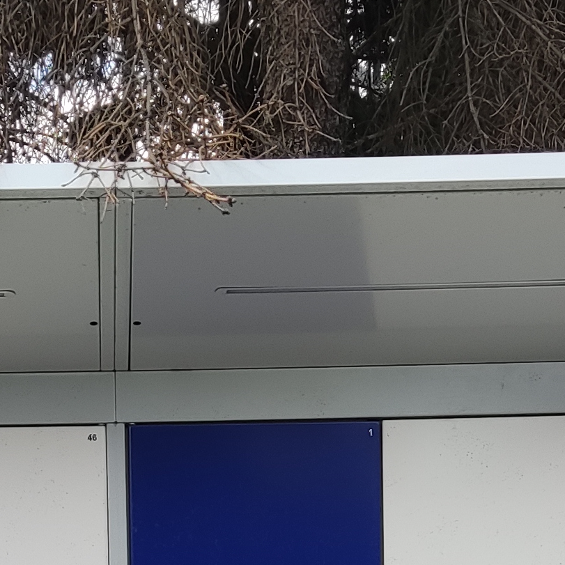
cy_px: 828
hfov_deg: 15.9
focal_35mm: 109
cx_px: 140
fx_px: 2013
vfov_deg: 14.9
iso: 50
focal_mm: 4.71
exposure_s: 1/563
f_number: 1.79
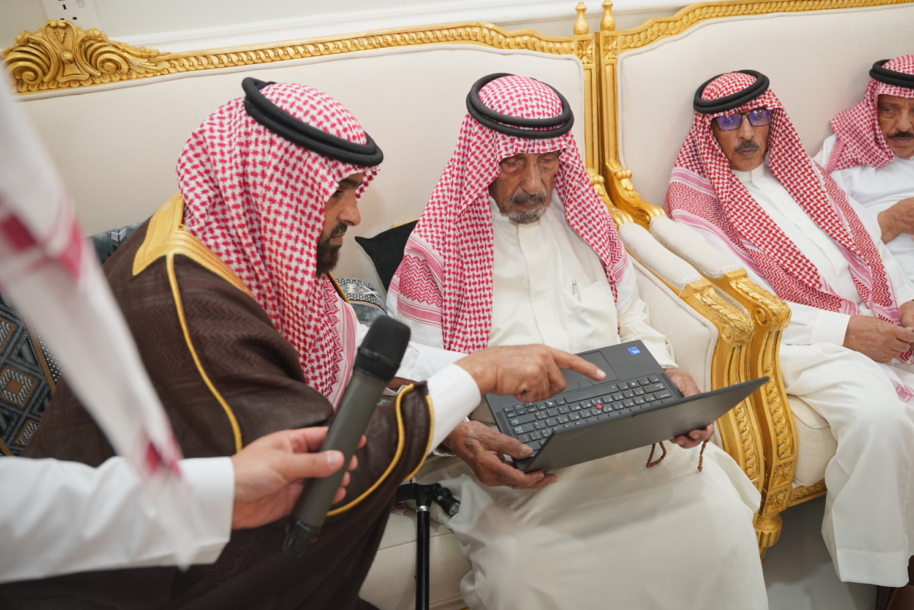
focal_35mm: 26
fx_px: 661
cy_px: 280
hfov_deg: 69.2
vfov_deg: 49.6
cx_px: 493
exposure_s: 1/200
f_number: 3.2
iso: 800
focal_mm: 24
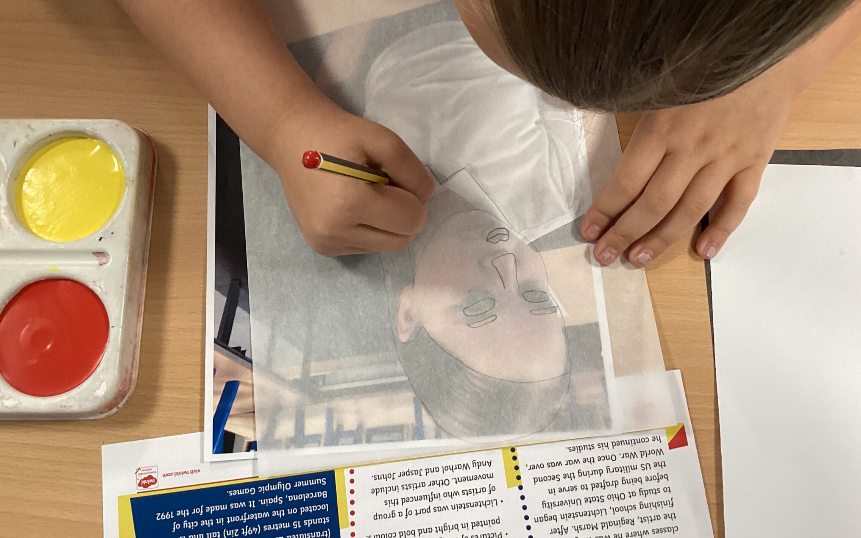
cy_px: 177
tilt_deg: -75.3
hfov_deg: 52.7
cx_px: 422
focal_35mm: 37
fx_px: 868
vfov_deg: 34.1
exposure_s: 1/50
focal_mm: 3.3
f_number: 2.4
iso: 125
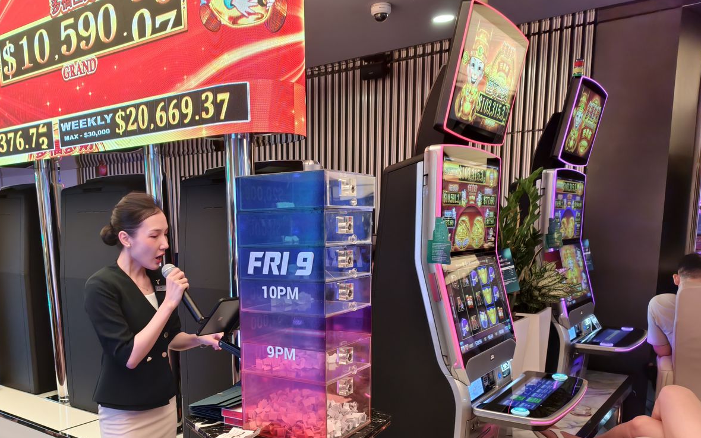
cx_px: 266
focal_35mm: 31
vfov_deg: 39.5
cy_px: 328
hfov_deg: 60.5
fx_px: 592
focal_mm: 6.54
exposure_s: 1/52.7
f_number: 1.57
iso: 79
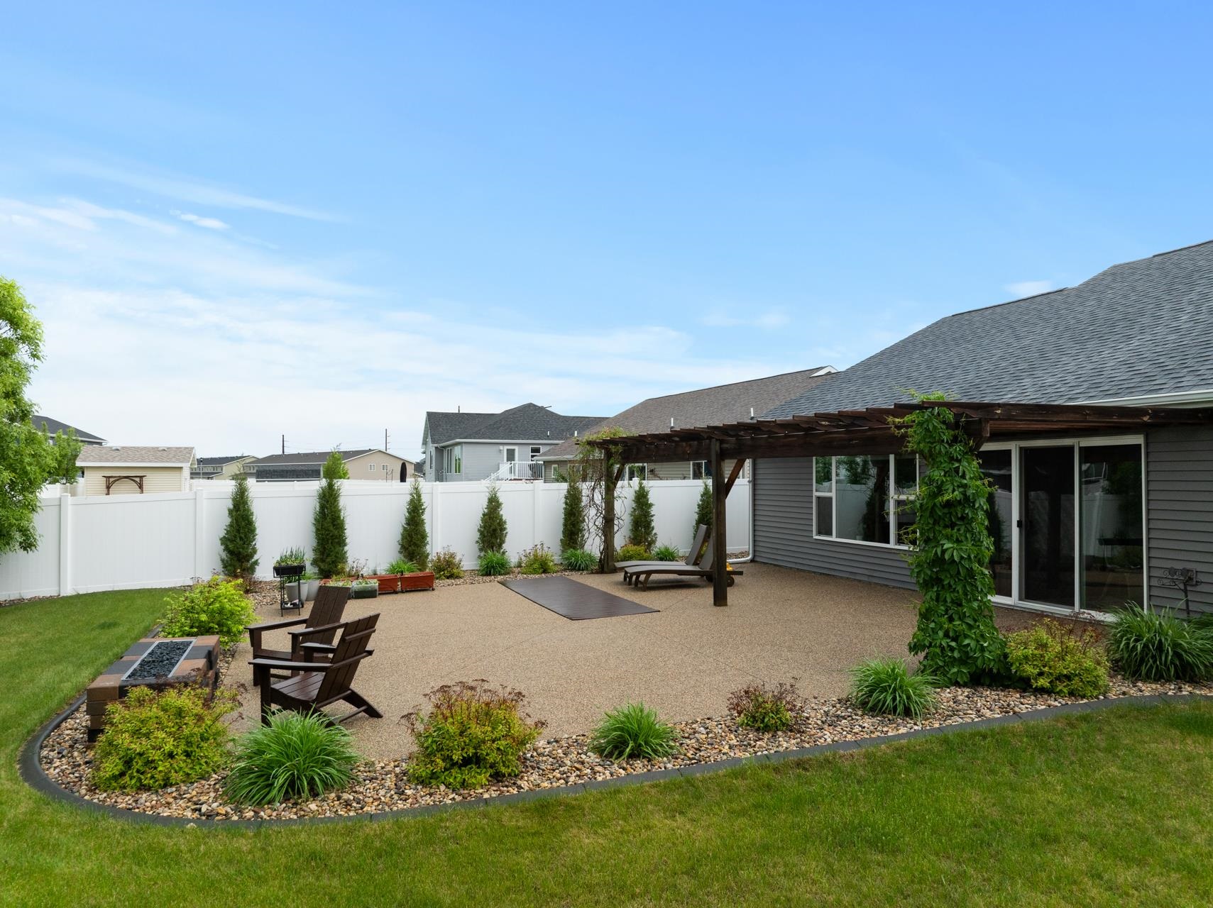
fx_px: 841
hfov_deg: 71.6
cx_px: 606
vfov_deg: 56.8
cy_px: 454
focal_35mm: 24
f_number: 6.3
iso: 200
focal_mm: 12.29
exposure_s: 1/400
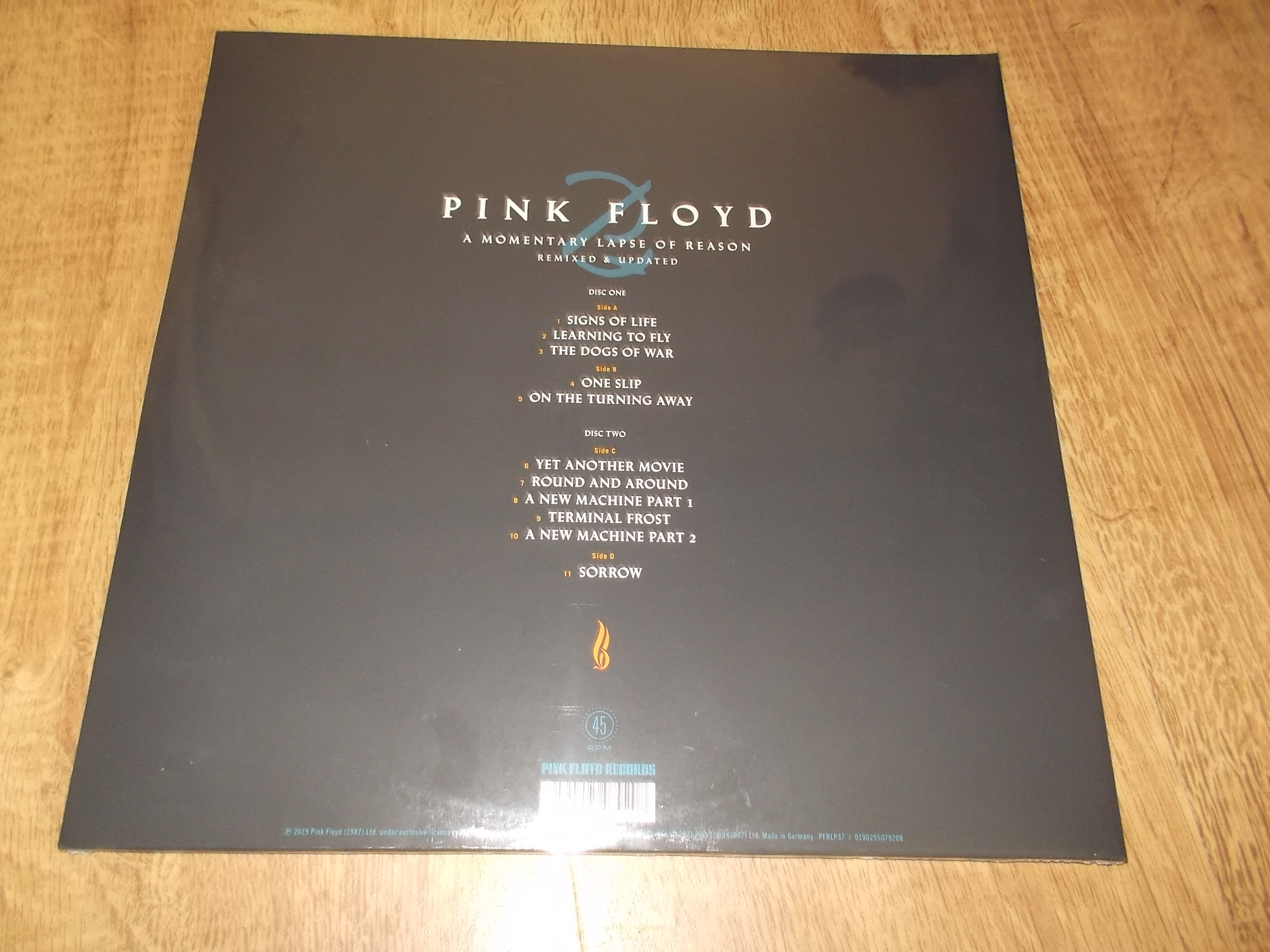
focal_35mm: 29
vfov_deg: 48.2
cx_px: 635
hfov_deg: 61.7
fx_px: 1064
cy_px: 476
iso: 200
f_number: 3.3
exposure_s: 1/30
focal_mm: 4.1
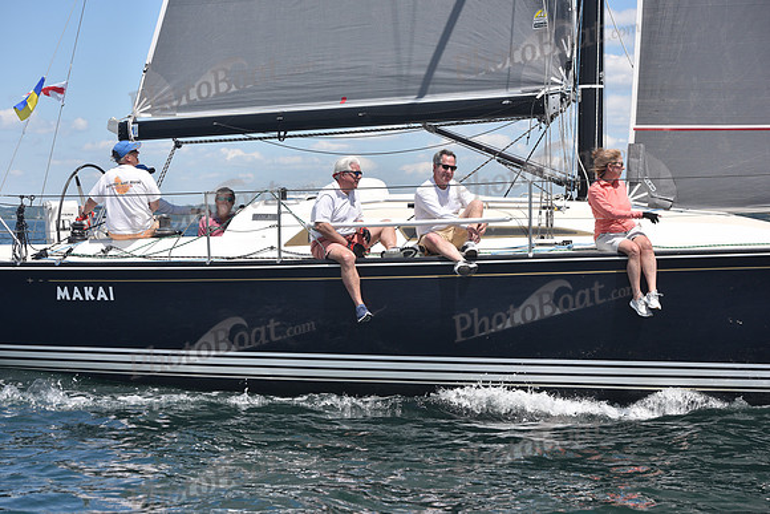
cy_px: 257
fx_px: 1840
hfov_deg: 23.6
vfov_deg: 15.9
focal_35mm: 86
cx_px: 385
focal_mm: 86
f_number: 6.3
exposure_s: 1/800
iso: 320
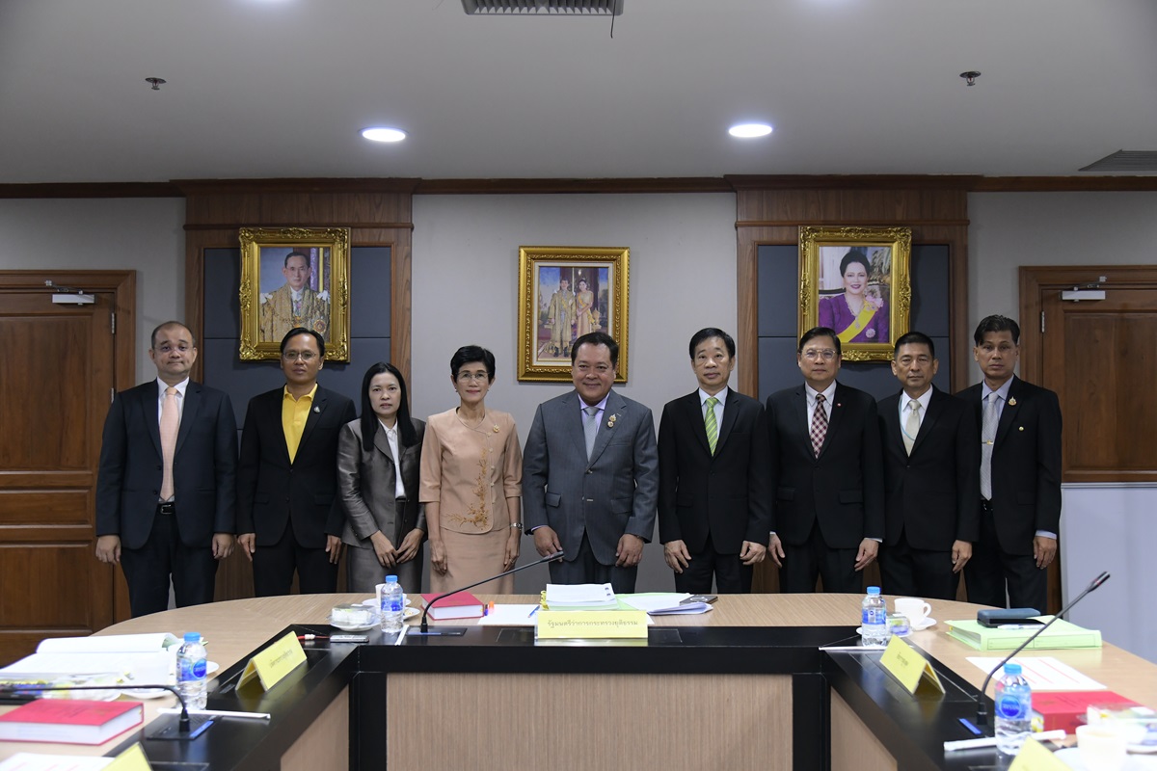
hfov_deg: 58.7
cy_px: 386
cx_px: 578
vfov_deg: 41.1
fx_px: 1028
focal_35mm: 32
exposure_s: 1/80
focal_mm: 32
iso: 1600
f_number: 4.5
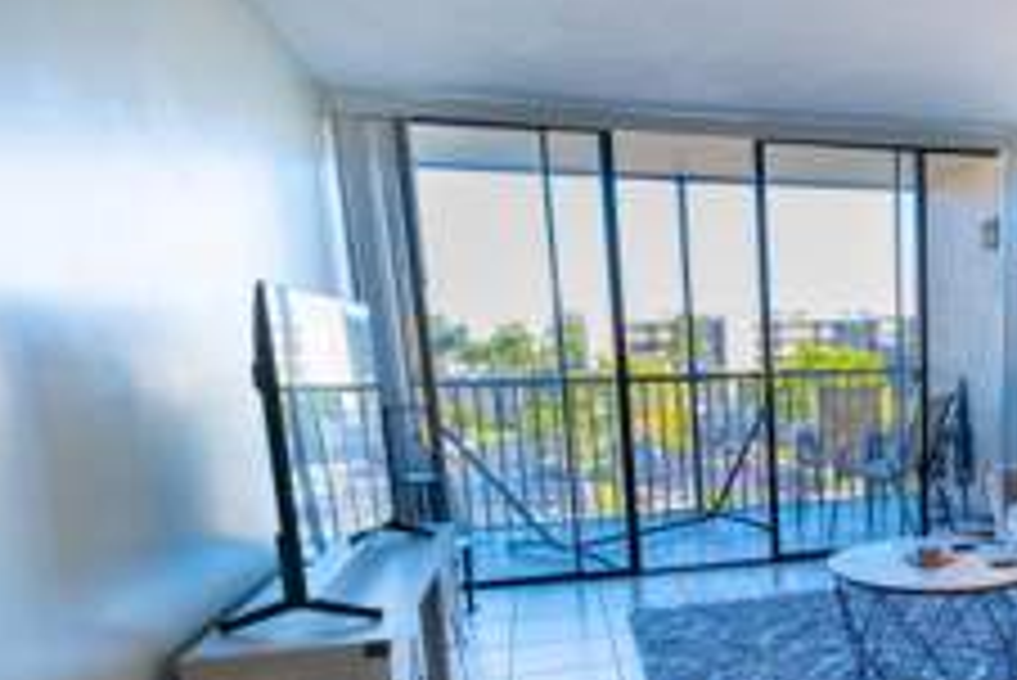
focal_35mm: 34
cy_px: 531
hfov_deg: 49.4
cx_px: 922
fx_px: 961
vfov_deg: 37.7
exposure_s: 1/125
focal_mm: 10.5
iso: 400
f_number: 4
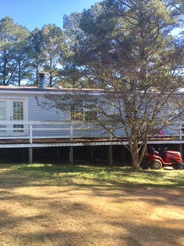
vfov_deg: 47.9
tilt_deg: +2.0
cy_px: 124
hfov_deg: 36.3
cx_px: 55
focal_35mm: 39
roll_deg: -0.1
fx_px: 276
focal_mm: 4.15
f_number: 2.2
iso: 25
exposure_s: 1/346
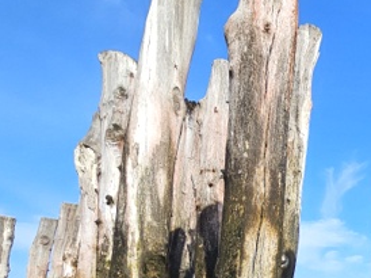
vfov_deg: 34.1
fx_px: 407
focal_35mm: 38
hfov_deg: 36.7
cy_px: 282
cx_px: 452
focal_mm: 2.2
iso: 50
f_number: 2.2
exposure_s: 1/1709
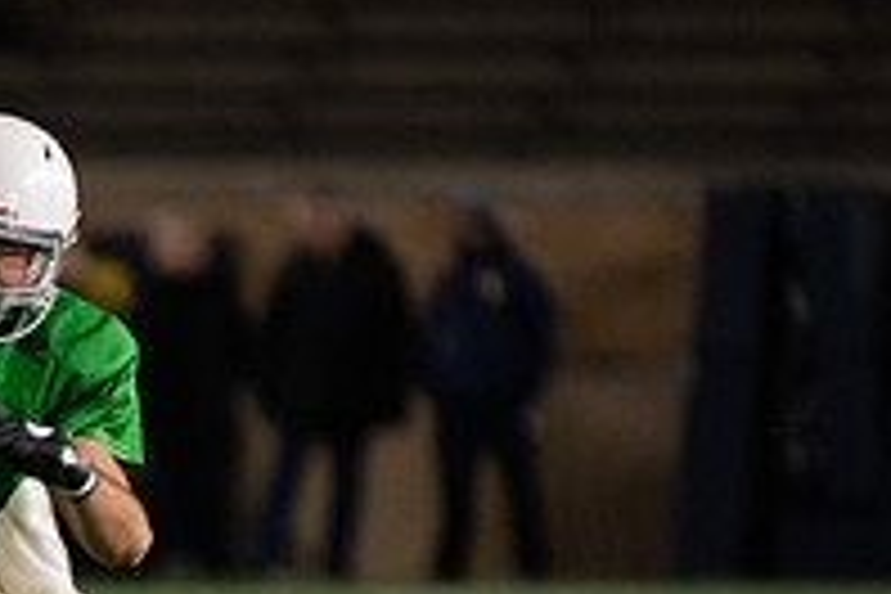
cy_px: 623
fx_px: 28955
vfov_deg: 1.2
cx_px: -234
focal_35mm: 1170
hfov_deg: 1.8
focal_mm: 400
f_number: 4.5
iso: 4500
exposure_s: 1/500
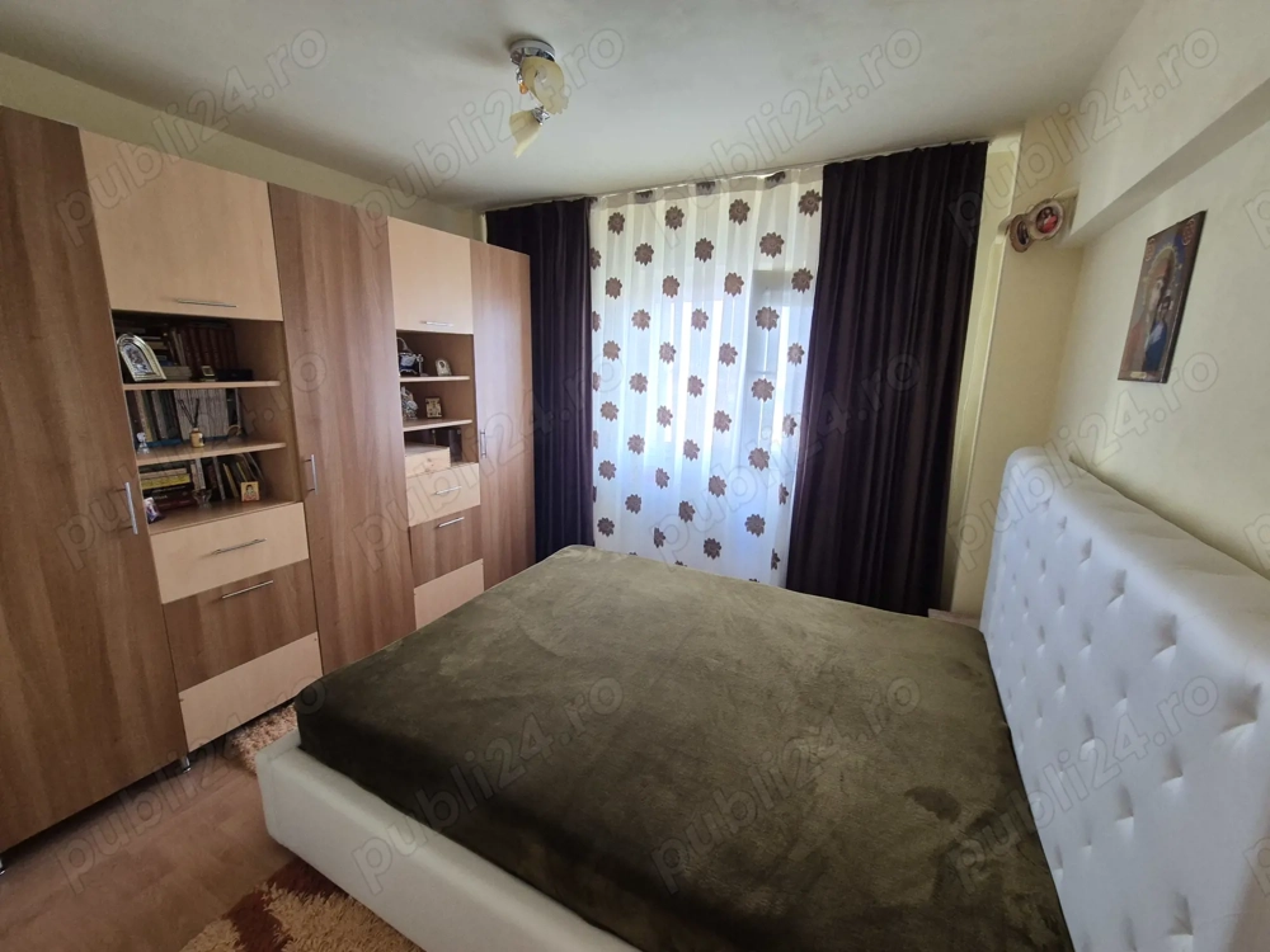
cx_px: 635
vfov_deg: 89.9
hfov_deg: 106.2
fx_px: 477
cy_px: 476
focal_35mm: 13
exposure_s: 1/50
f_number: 2.2
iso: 400
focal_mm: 2.2
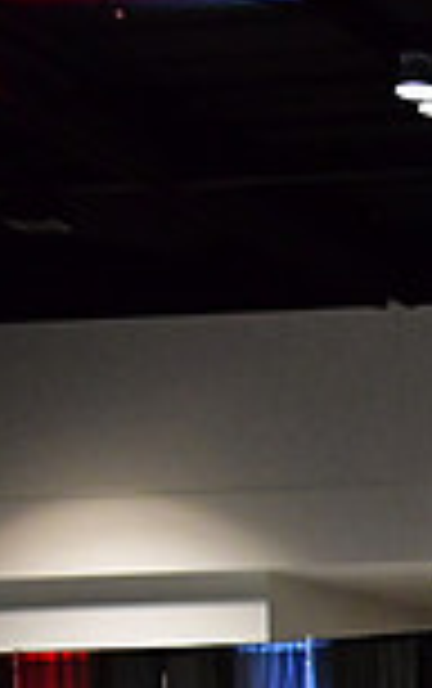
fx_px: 2461
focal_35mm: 131
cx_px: 1224
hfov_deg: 8.6
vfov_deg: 15.3
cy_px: 852
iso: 3200
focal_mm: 23
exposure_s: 1/400
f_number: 4
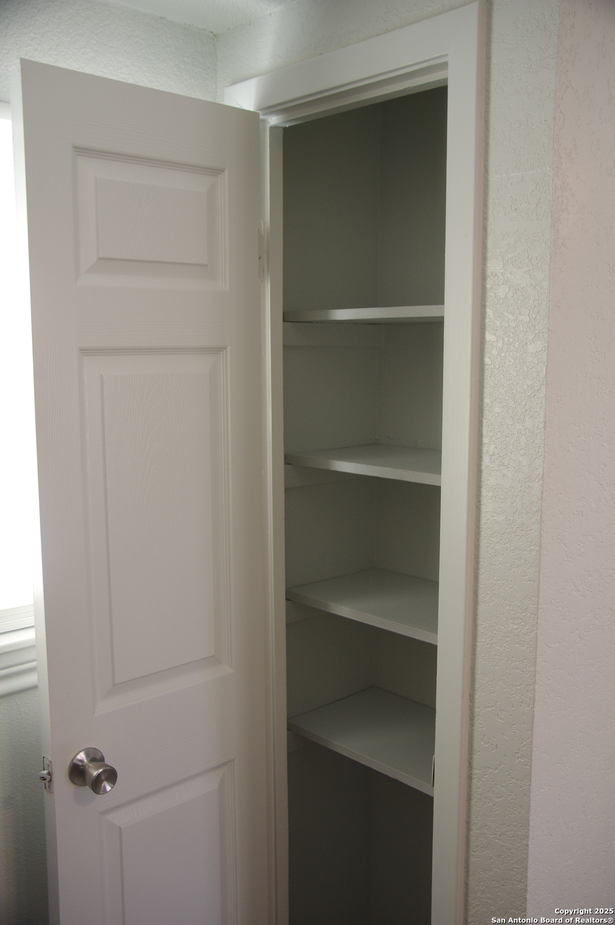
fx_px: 873
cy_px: 462
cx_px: 308
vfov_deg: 55.8
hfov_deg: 38.8
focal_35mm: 34
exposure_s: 1/50
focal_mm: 23.13
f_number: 4
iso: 400
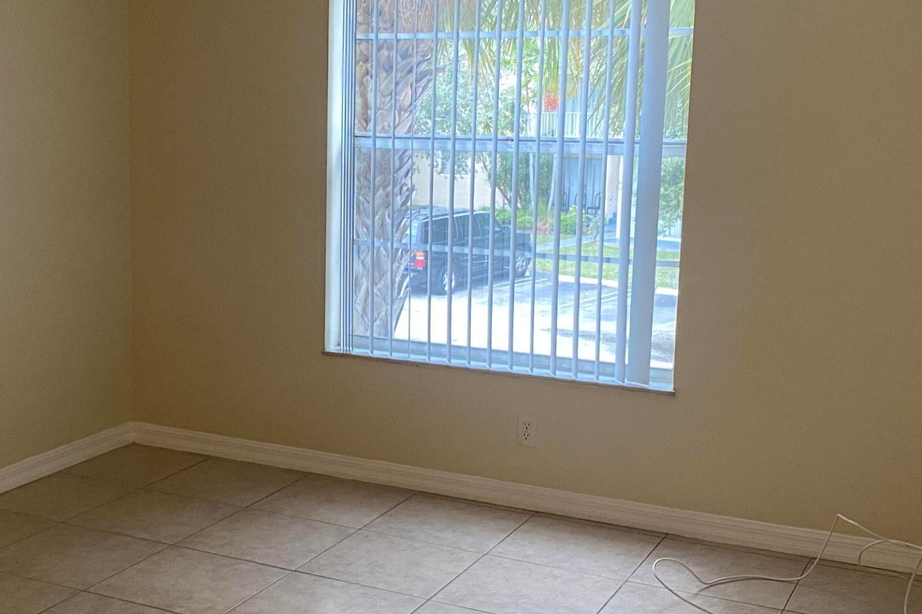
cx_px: 313
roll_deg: -0.6
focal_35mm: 51
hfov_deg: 38.5
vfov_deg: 26.5
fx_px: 1306
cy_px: 290
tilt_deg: -8.0
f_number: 1.8
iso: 160
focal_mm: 4.25
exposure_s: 1/60
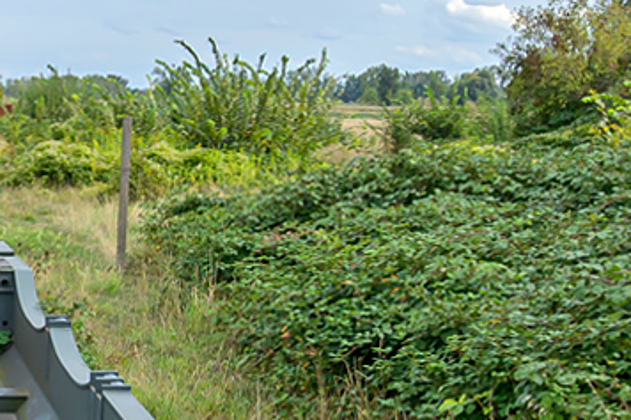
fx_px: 1419
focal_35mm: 81
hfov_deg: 22.6
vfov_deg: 15.8
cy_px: 574
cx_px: -170
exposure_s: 1/350
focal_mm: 16
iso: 200
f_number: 8
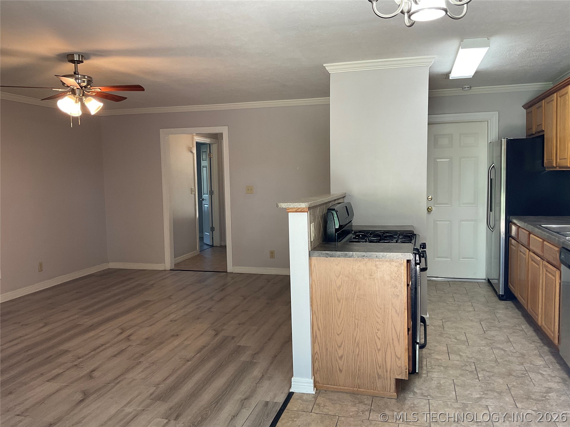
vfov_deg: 48.2
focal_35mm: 29
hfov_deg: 61.7
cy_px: 214
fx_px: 478
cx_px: 285
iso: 50
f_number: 1.8
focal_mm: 3
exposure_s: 1/60
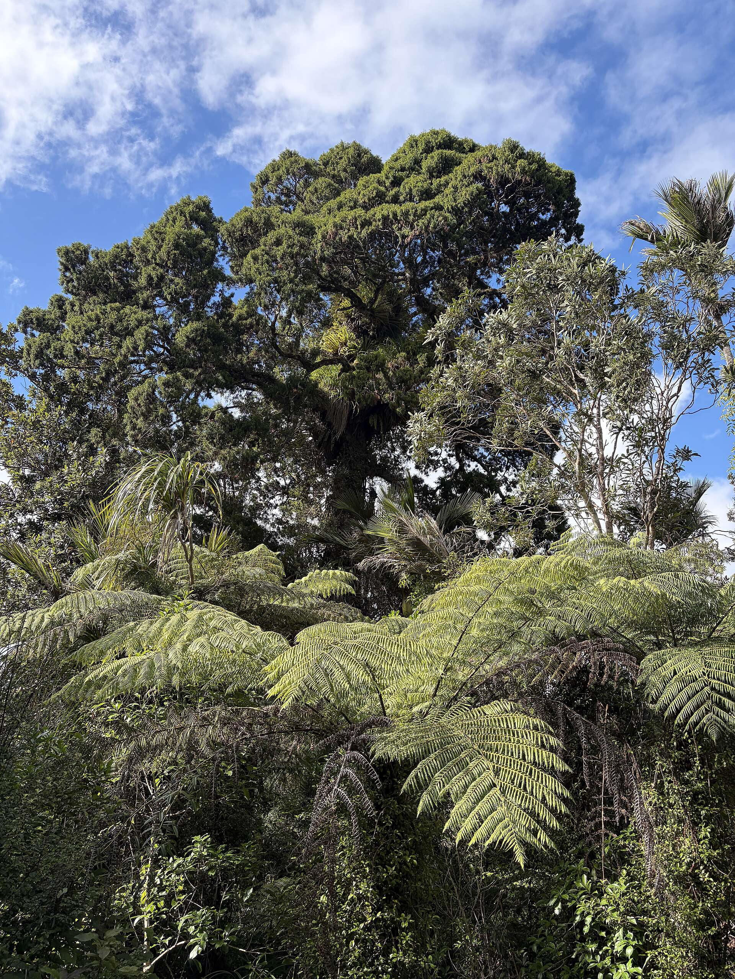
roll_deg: -2.9
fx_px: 736
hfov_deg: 53.1
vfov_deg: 67.3
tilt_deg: +23.2
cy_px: 490
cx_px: 368
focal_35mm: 26
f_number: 1.6
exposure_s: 1/1196
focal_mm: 5.96
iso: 50
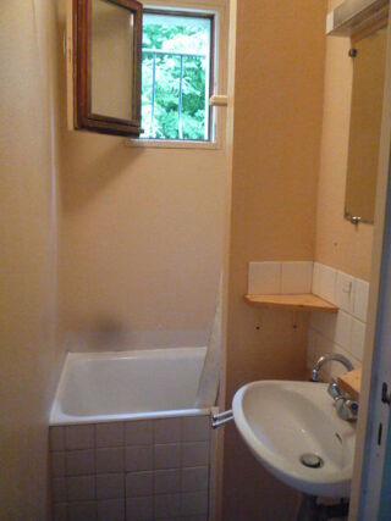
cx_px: 196
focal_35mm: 30
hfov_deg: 46.8
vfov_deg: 60.0
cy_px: 260
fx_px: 452
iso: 800
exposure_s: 1/30
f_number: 3.3
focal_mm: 5.2
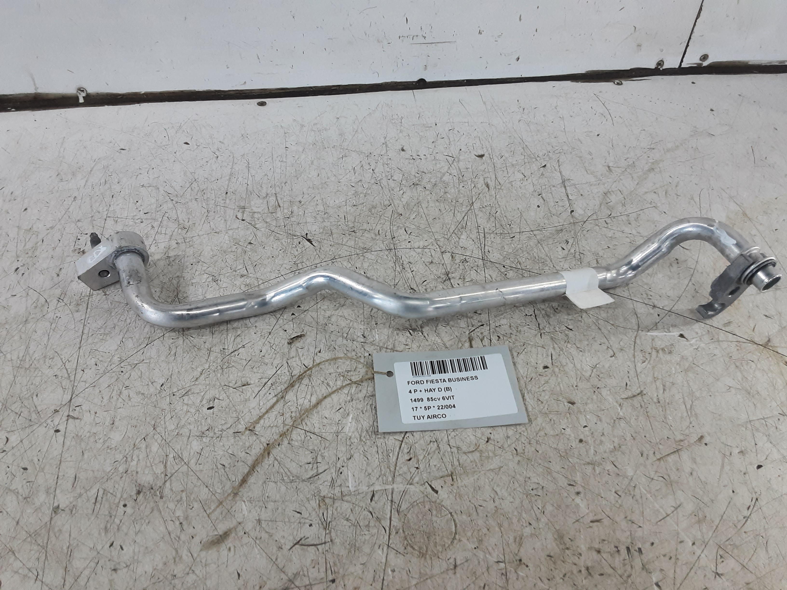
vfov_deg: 51.4
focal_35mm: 27
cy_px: 295
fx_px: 614
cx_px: 394
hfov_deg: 65.3
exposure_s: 1/50
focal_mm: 2.91
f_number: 1.9
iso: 100
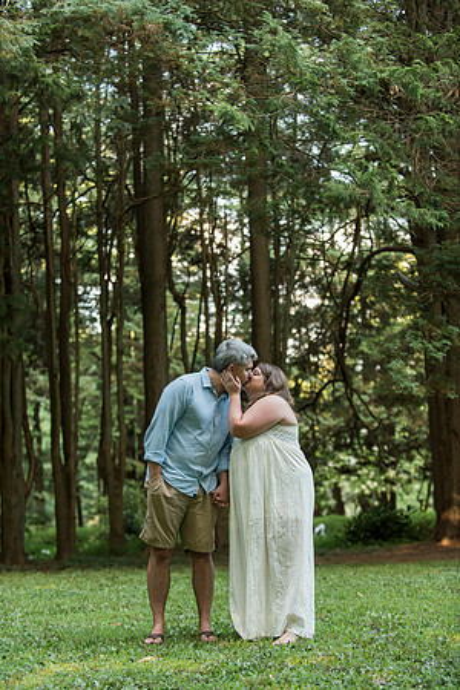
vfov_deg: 28.8
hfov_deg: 19.5
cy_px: 345
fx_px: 1342
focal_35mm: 70
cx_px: 230
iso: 800
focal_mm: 70
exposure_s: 1/250
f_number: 2.8
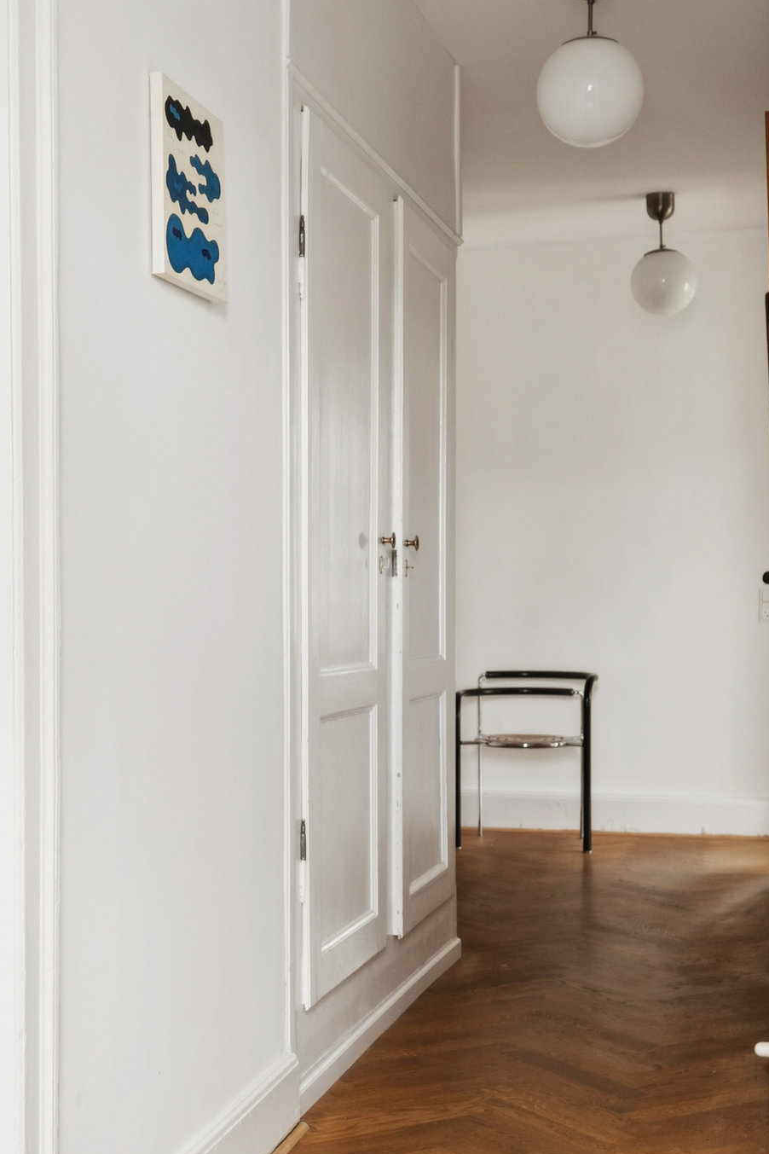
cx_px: 276
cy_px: 606
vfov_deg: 38.1
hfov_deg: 25.8
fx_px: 1670
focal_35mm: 52
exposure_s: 1/15
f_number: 6.3
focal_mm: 23.5
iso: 400
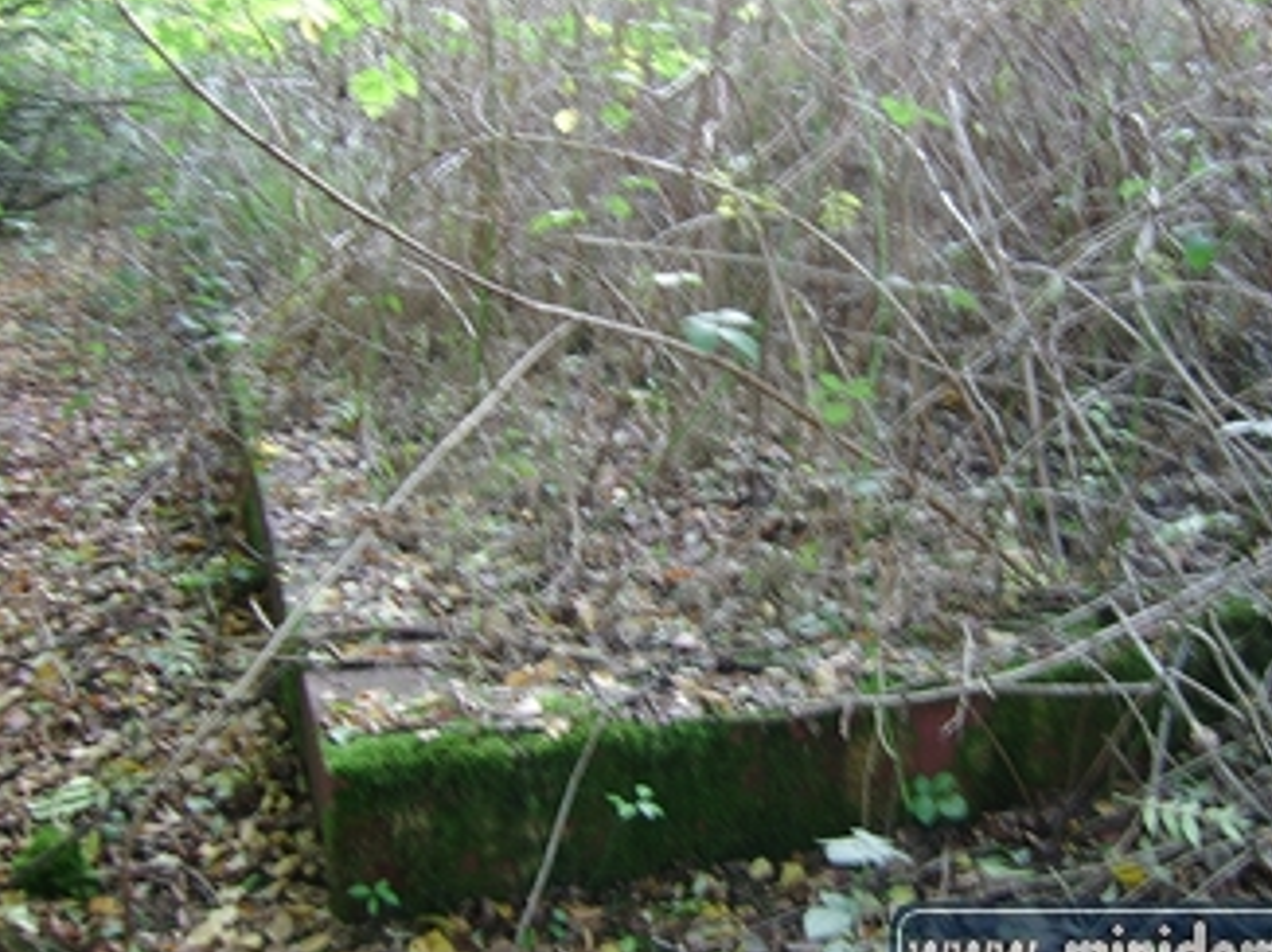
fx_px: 1579
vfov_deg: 33.5
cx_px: 714
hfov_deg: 43.8
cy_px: 414
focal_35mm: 43
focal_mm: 5.95
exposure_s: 1/6
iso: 100
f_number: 2.8
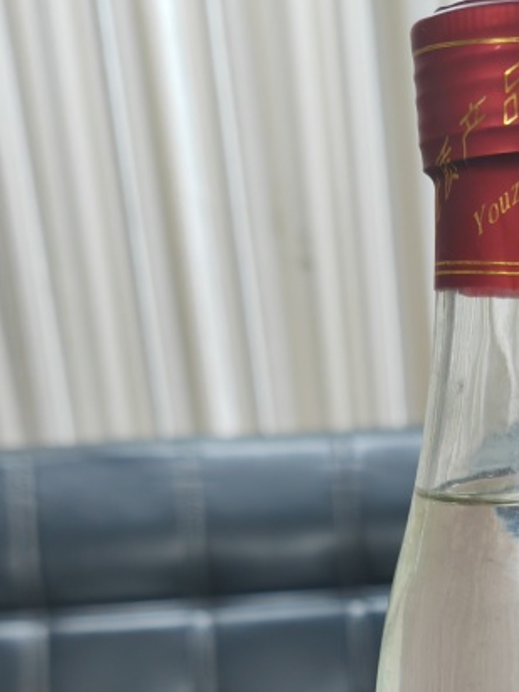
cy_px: 836
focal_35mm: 70
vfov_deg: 25.0
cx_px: 551
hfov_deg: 20.2
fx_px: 1399
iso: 1000
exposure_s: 1/100
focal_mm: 6.12
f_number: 1.9
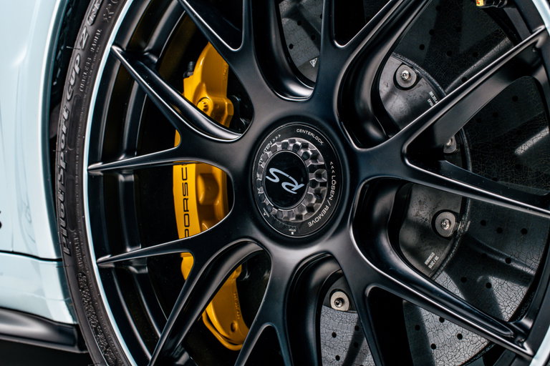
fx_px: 764
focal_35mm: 50
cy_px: 183
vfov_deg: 27.0
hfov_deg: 39.6
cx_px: 275
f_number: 10
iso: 100
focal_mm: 50
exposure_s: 1/160
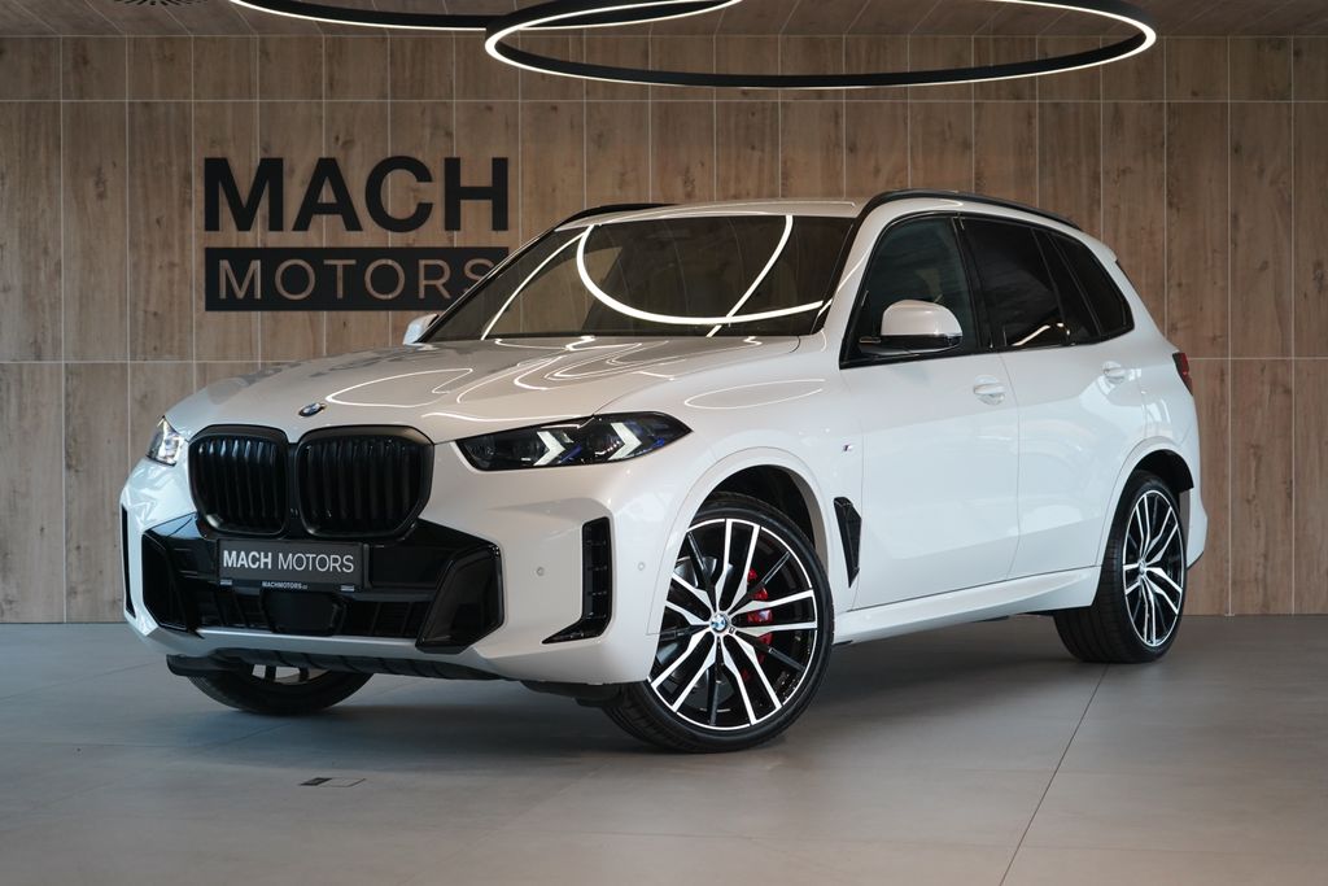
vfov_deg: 20.6
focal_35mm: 66
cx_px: 664
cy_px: 443
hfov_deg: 30.5
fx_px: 2435
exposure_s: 1/160
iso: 1600
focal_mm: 66
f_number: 5.6
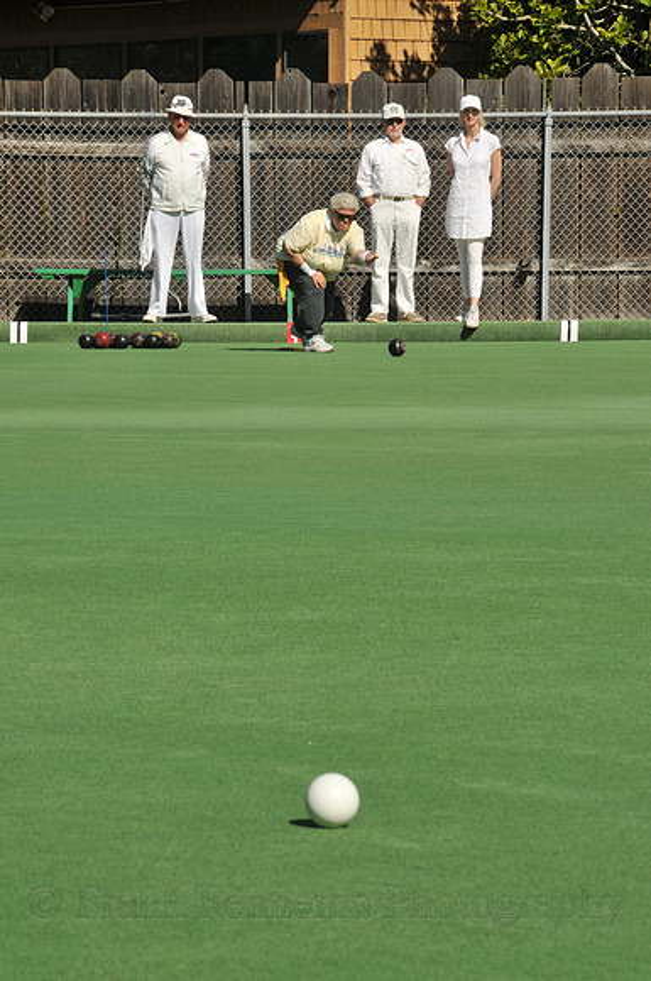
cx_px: 326
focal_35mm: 168
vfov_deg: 12.2
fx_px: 4570
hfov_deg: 8.1
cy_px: 490
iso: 200
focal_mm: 112
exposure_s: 1/125
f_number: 22
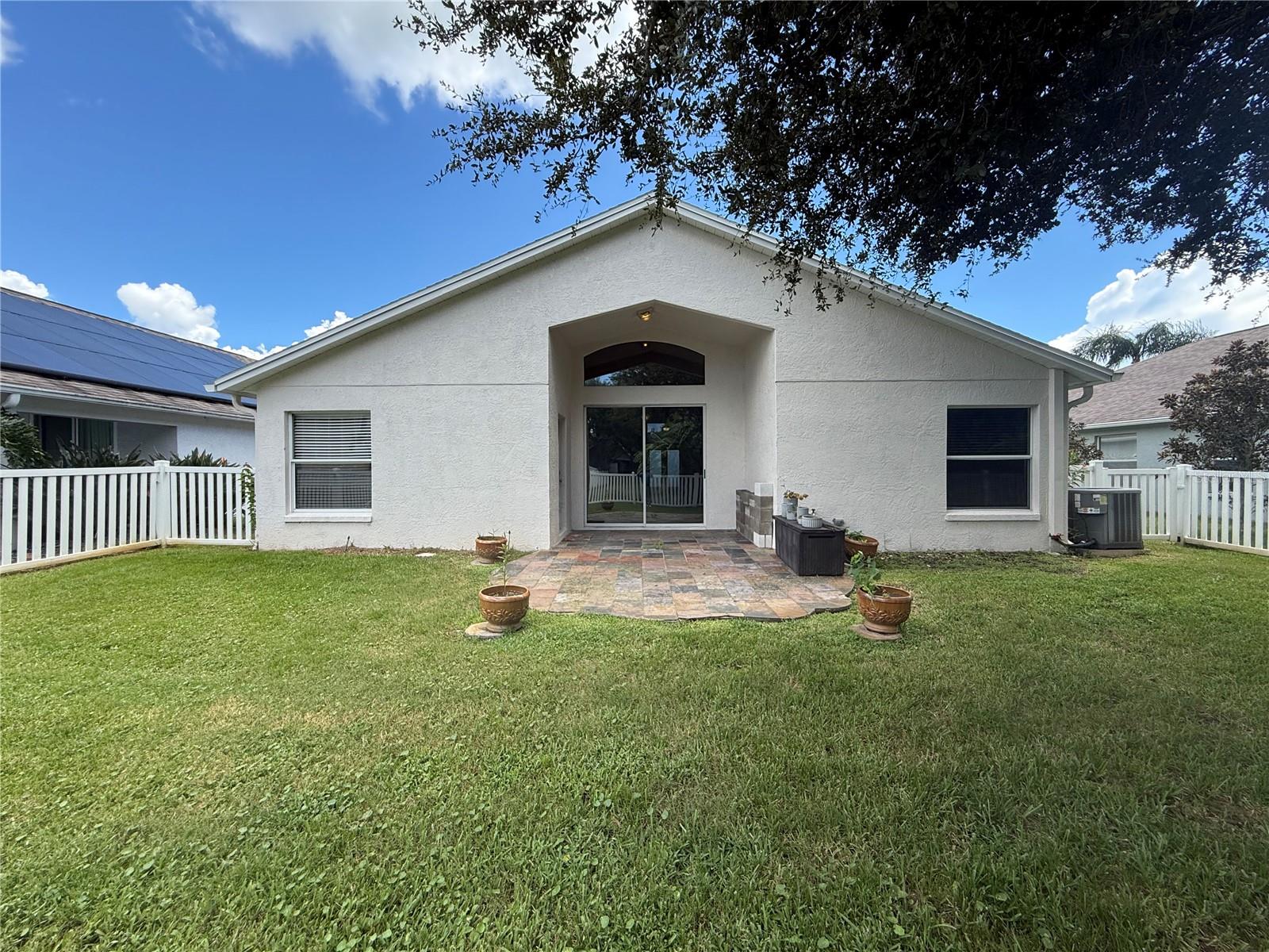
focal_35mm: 14
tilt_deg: -0.2
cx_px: 634
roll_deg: +0.0
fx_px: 513
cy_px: 476
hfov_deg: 102.1
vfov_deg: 85.7
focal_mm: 2.22
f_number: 2.2
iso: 64
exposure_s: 1/760
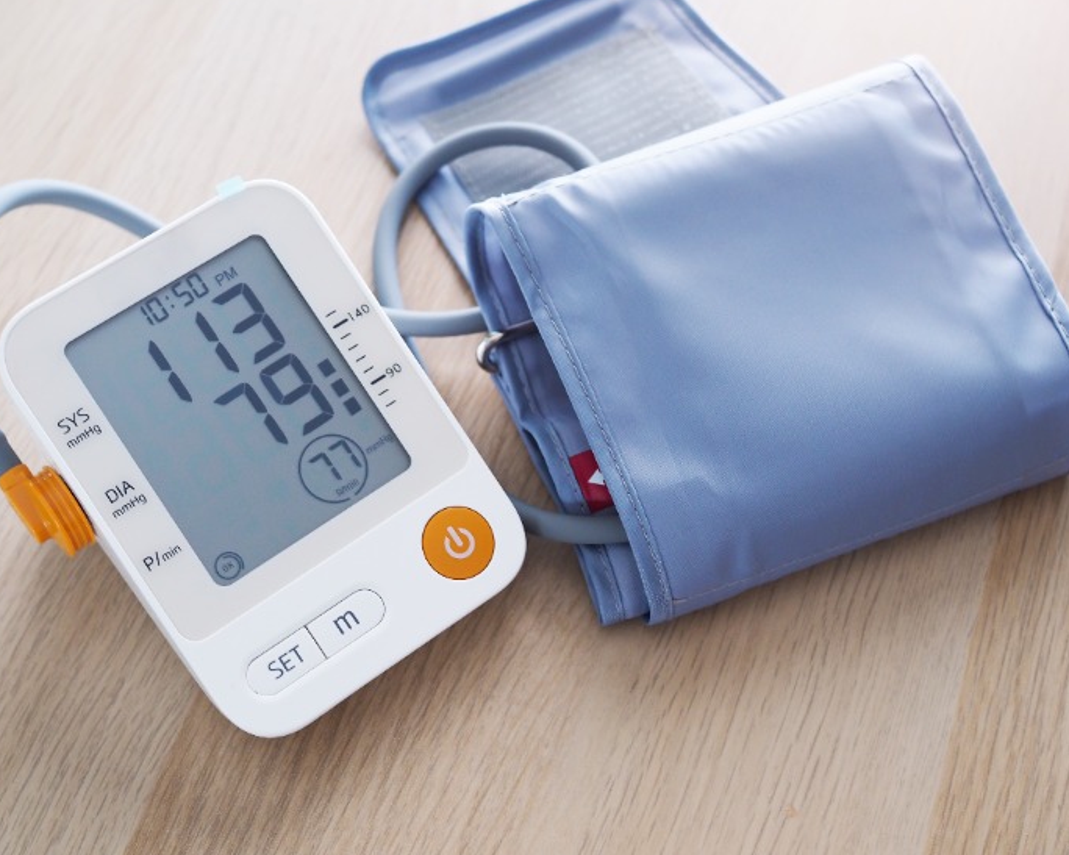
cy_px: 398
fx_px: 1803
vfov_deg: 26.7
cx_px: 527
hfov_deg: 33.0
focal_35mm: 57
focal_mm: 25
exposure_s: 1/30
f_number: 3.2
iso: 500
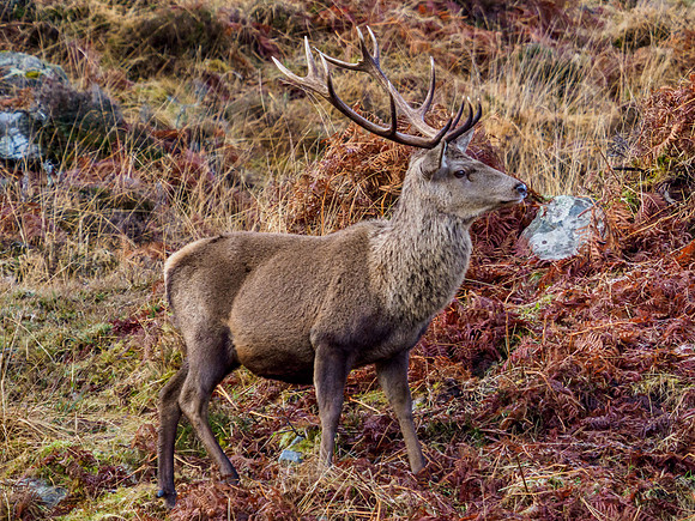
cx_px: 463
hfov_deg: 4.5
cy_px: 174
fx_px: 8799
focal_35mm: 438
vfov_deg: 3.4
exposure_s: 1/200
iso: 1250
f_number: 5.6
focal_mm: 164
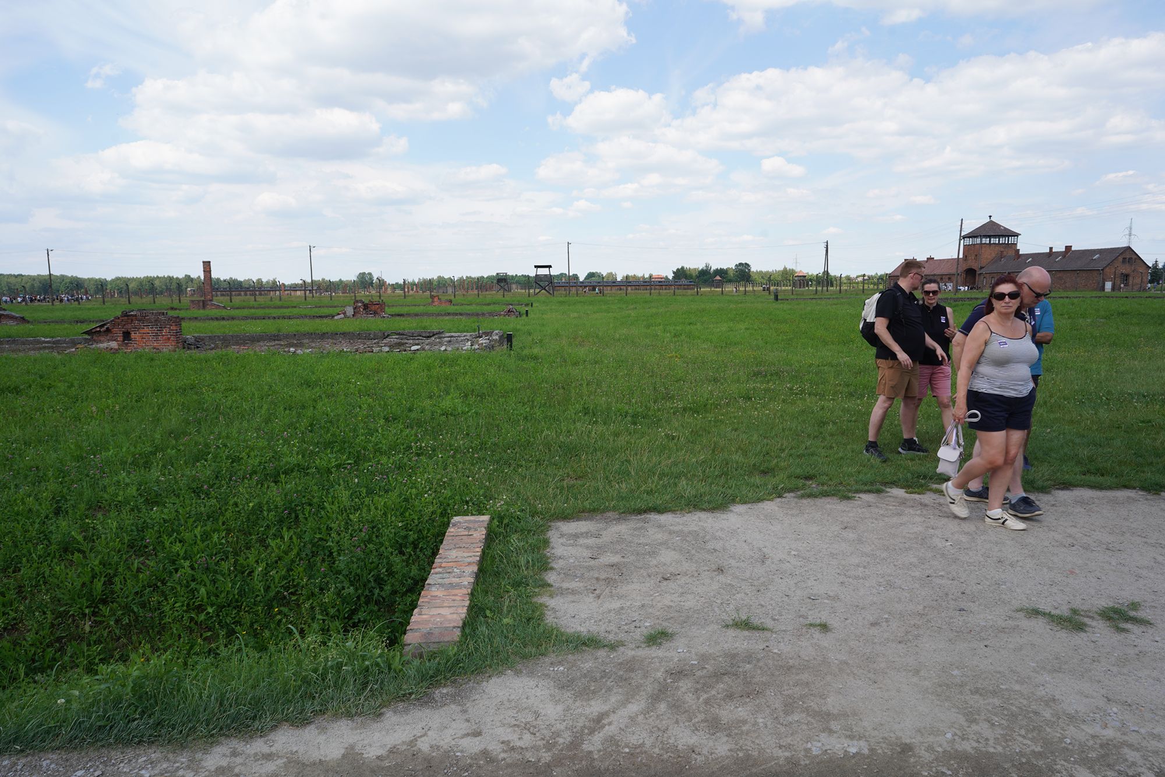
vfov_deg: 53.1
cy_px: 388
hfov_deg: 73.7
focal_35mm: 24
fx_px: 777
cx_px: 582
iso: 100
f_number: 11
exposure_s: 1/100
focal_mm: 24
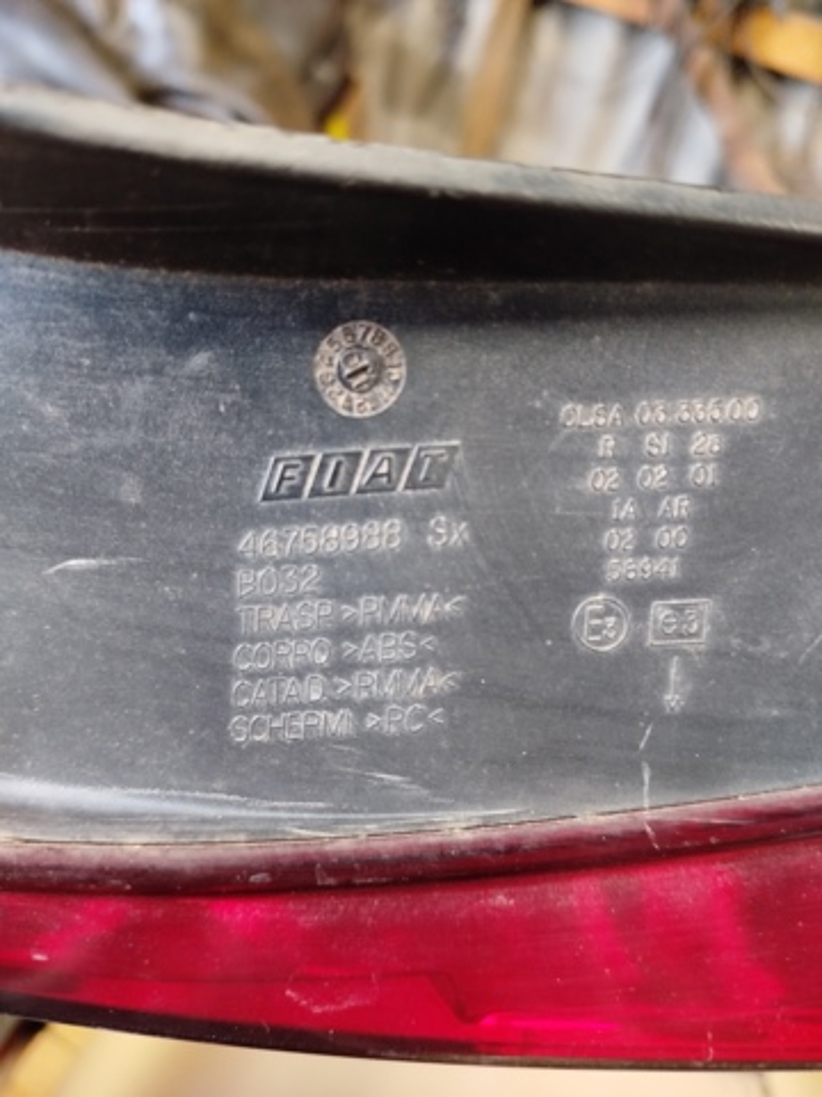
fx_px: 760
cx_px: 411
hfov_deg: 56.8
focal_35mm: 24
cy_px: 548
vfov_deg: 71.6
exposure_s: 1/17
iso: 500
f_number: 1.7
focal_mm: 5.31
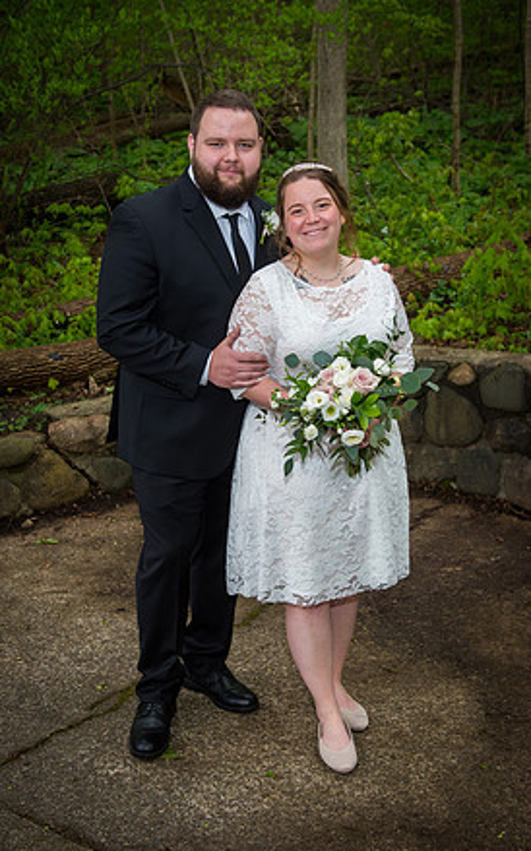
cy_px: 421
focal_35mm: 47
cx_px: 266
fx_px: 1089
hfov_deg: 27.4
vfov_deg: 42.7
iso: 400
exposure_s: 1/250
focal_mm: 45
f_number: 4
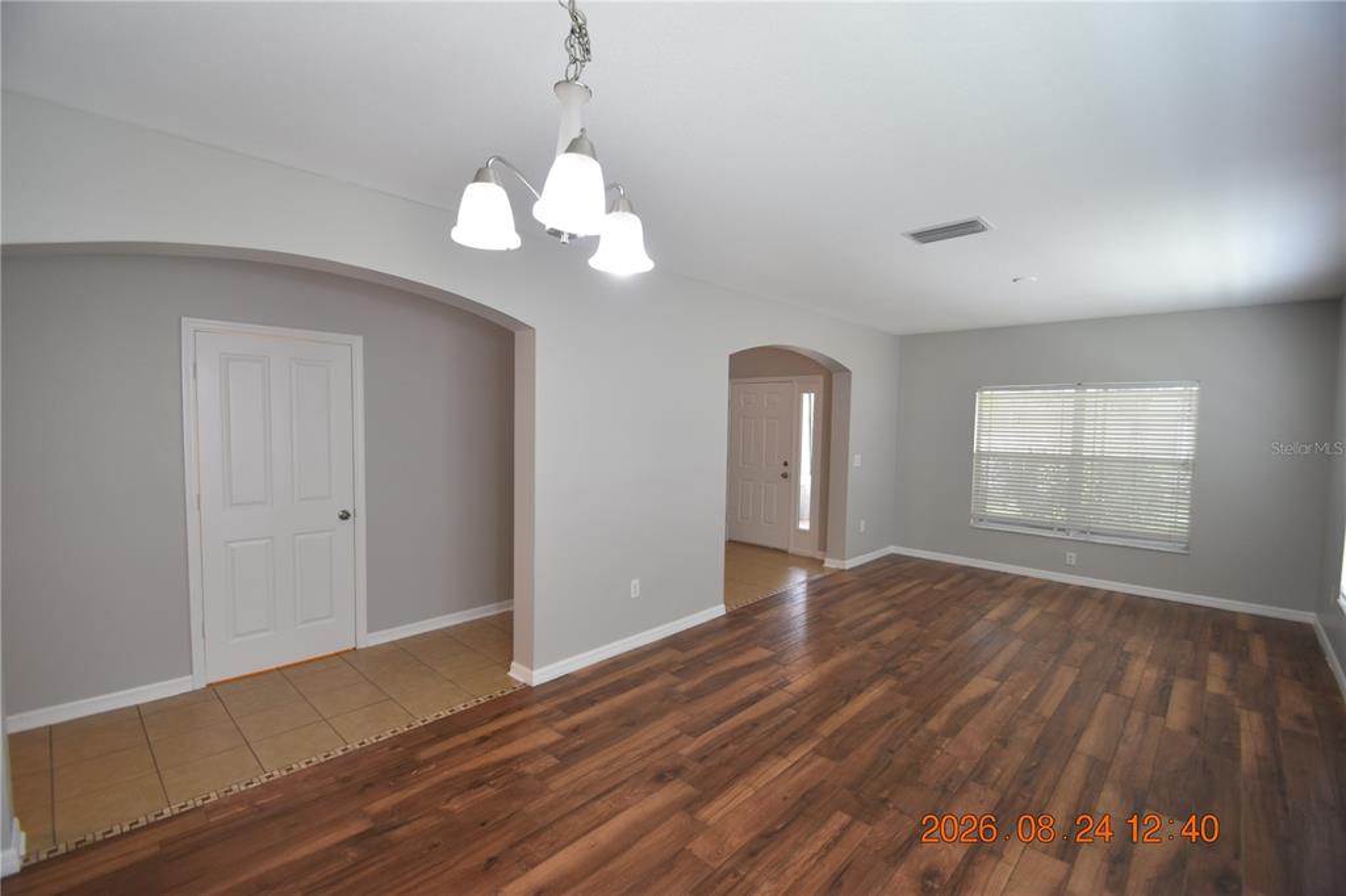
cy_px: 448
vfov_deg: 77.3
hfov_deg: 100.4
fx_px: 561
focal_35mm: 15
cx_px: 673
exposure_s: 1/60
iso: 400
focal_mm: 10
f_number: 4
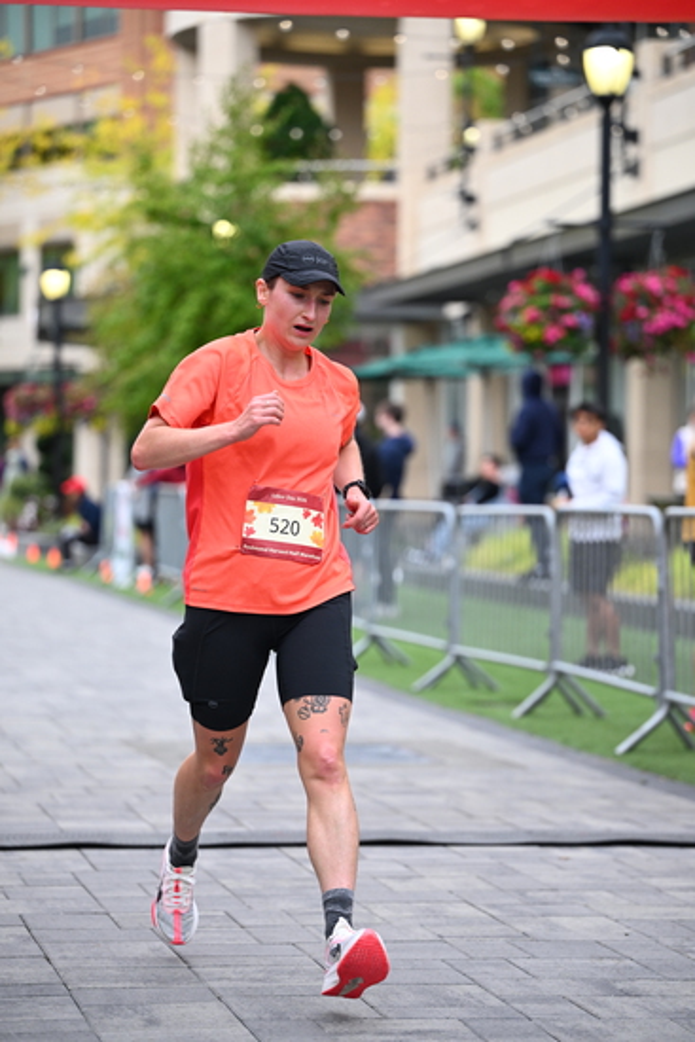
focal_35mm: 110
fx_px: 3183
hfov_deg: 12.5
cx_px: 348
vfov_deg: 18.6
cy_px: 521
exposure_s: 1/1600
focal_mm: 110
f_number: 2.8
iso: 1000
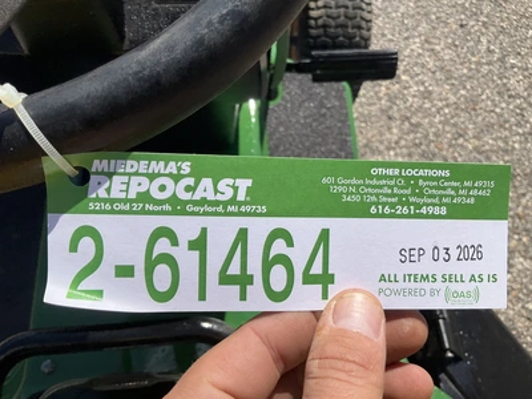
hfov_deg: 61.7
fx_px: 446
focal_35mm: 29
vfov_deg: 48.2
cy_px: 200
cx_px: 266
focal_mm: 3
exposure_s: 1/3125
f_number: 1.8
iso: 25
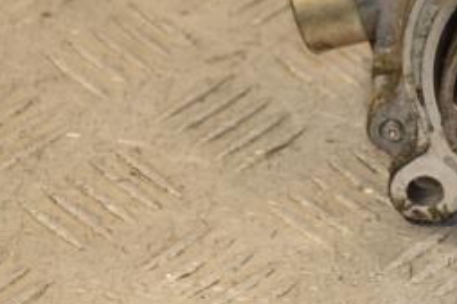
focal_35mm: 319
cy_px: -18
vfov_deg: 4.3
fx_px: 4047
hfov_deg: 6.4
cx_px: 419
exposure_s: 1/125
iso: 800
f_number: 5.6
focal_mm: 90
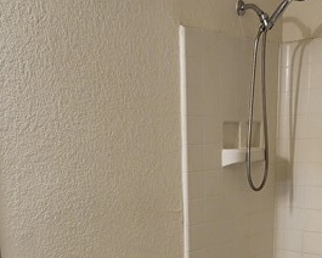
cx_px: 148
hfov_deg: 38.0
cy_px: 286
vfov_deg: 28.0
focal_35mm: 49
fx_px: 467
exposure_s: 1/60
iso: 100
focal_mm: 2.2
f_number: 2.2
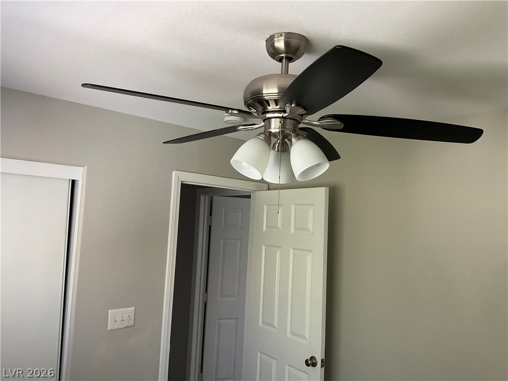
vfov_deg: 48.2
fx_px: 426
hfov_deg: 61.7
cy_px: 190
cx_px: 254
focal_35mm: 29
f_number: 1.8
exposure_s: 1/60
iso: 80
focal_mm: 3
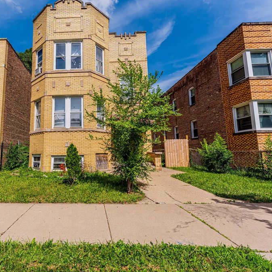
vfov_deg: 80.7
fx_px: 160
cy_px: 135
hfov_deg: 78.8
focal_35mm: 18
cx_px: 97
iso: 100
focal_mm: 14
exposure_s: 1/4000
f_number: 7.1
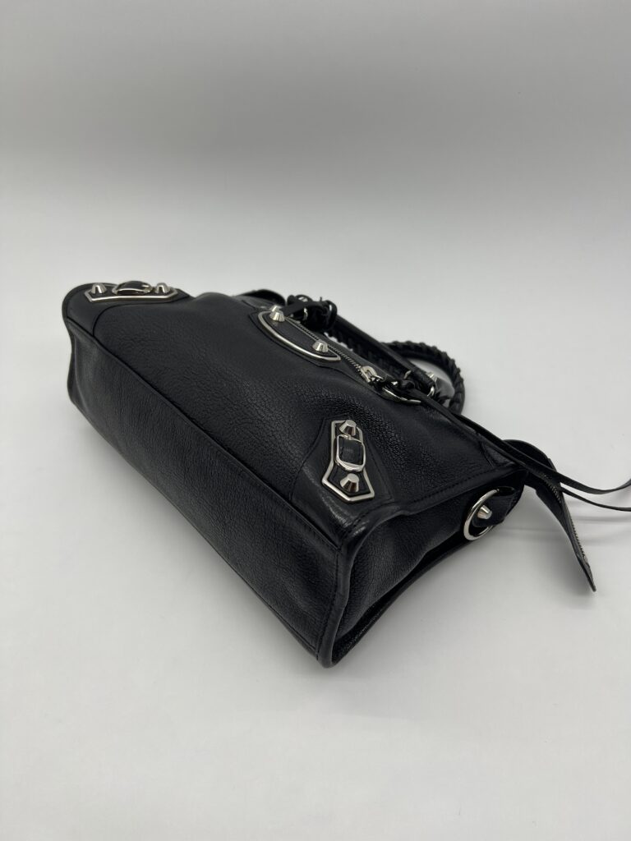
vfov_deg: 67.3
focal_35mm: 26
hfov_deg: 53.1
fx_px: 632
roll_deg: +1.4
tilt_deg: -42.0
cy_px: 420
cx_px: 316
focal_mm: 5.7
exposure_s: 1/260
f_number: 1.5
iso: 40
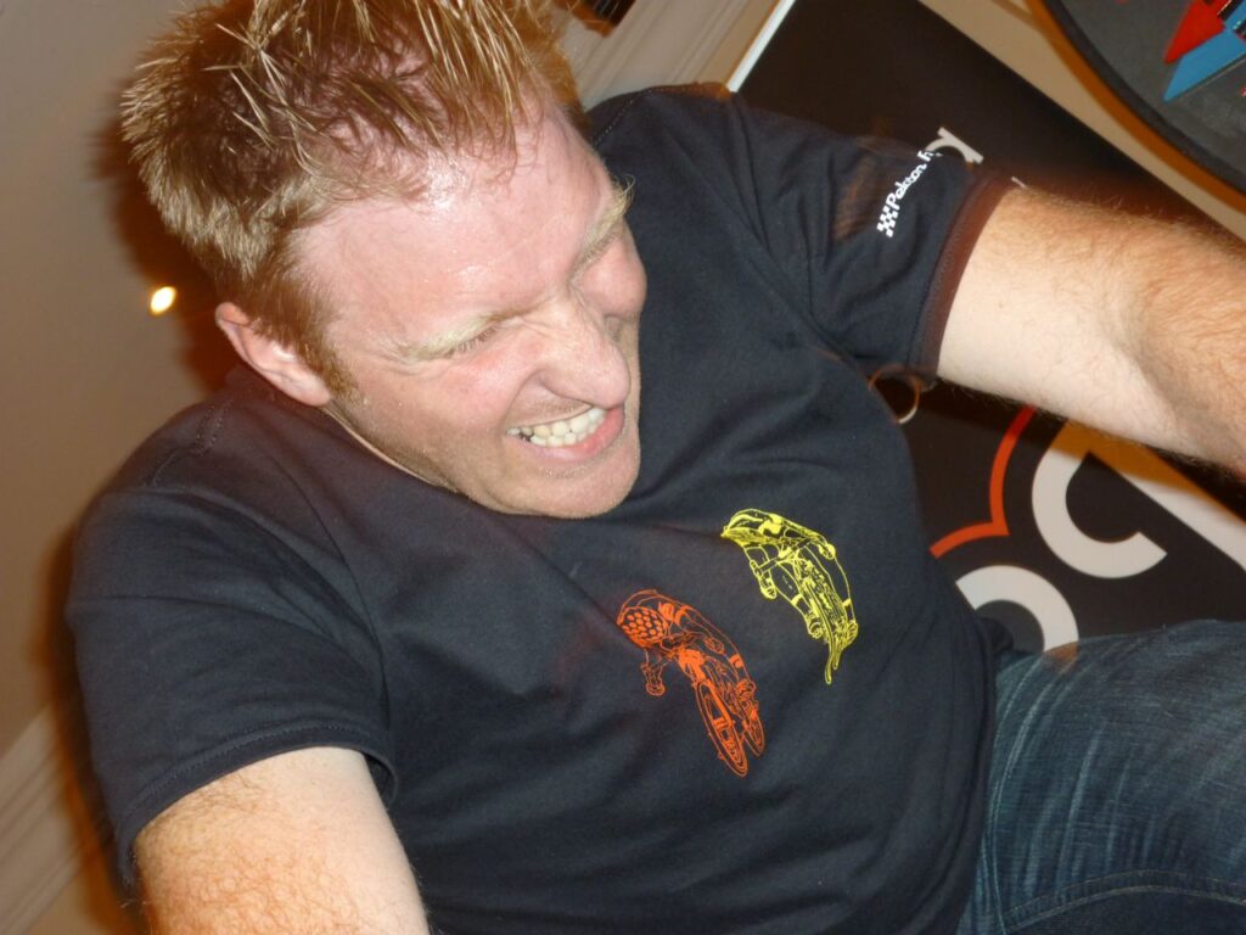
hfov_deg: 32.2
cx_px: 623
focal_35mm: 60
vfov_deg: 24.4
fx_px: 2160
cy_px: 468
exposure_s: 1/8
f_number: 3.6
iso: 160
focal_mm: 9.9
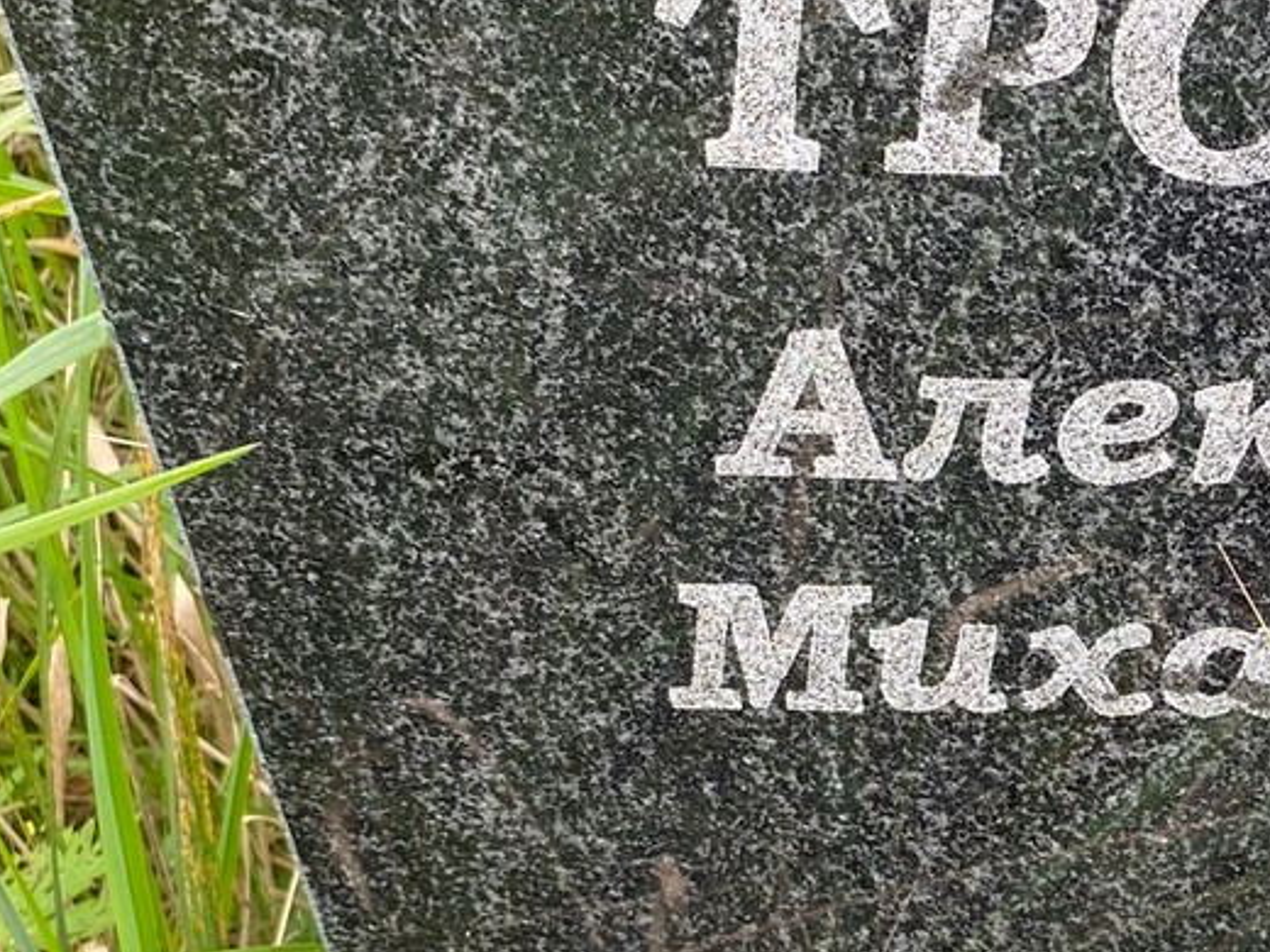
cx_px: 1363
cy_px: 610
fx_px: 2642
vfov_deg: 20.4
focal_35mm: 72
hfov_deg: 25.3
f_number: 1.8
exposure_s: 1/159
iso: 32
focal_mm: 4.25
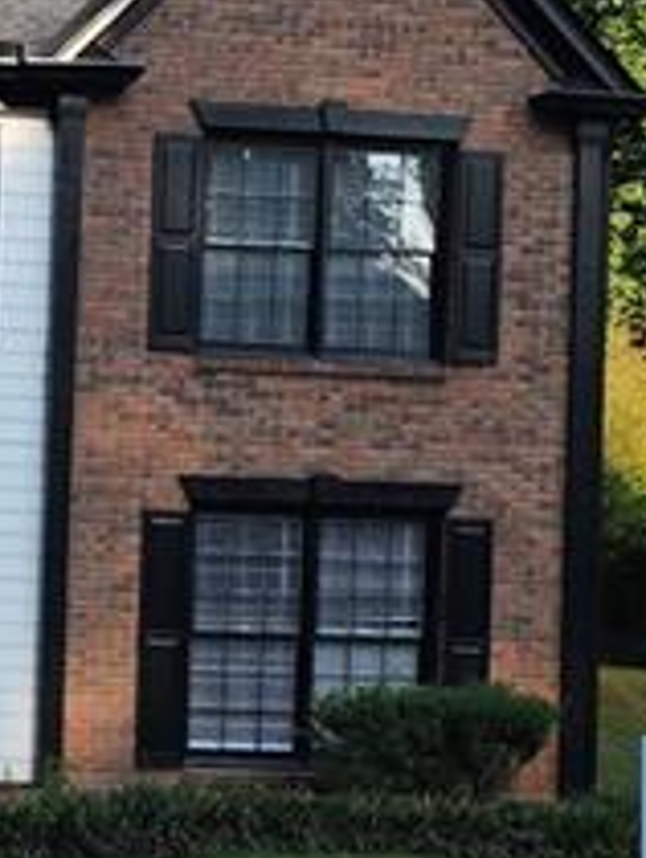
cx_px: -241
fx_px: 2086
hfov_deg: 16.4
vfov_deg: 23.2
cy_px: 490
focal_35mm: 84
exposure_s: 1/357
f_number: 1.8
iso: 12
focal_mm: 6.4
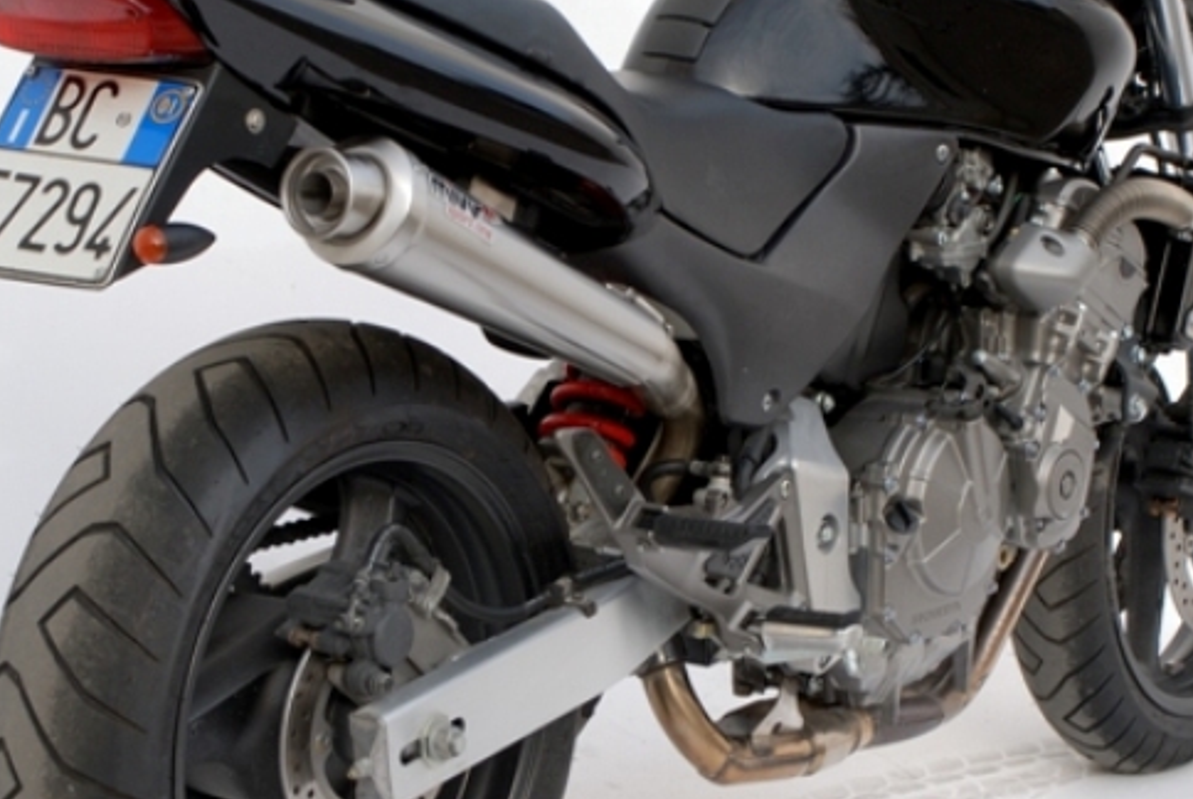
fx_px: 4214
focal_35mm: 127
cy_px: 422
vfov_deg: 10.8
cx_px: 587
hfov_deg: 16.1
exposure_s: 1/80
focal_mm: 40
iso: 100
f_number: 5.6
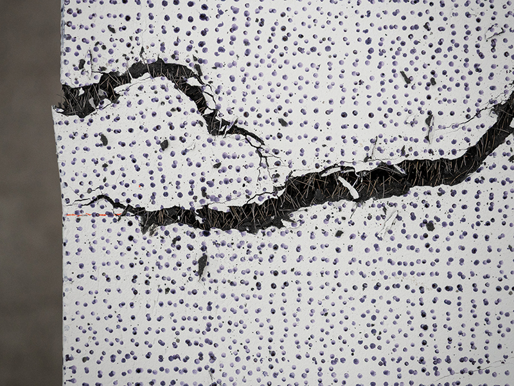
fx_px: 1188
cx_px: 257
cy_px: 193
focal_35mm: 80
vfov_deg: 18.4
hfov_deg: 24.4
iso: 500
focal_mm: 40
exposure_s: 1/500
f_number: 3.2
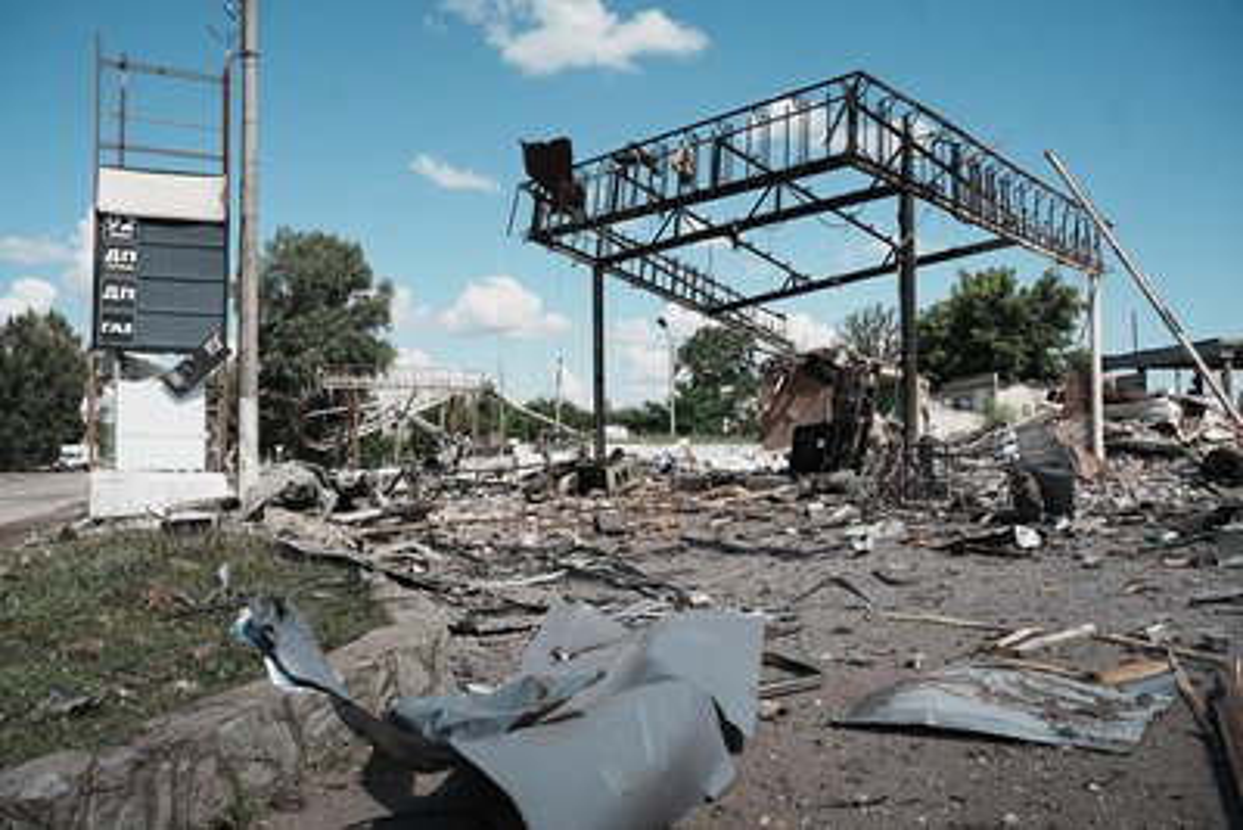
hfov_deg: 63.6
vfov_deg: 45.0
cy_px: 415
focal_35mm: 29
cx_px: 622
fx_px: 1002
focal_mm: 29
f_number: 5.6
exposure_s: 1/1000
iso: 100
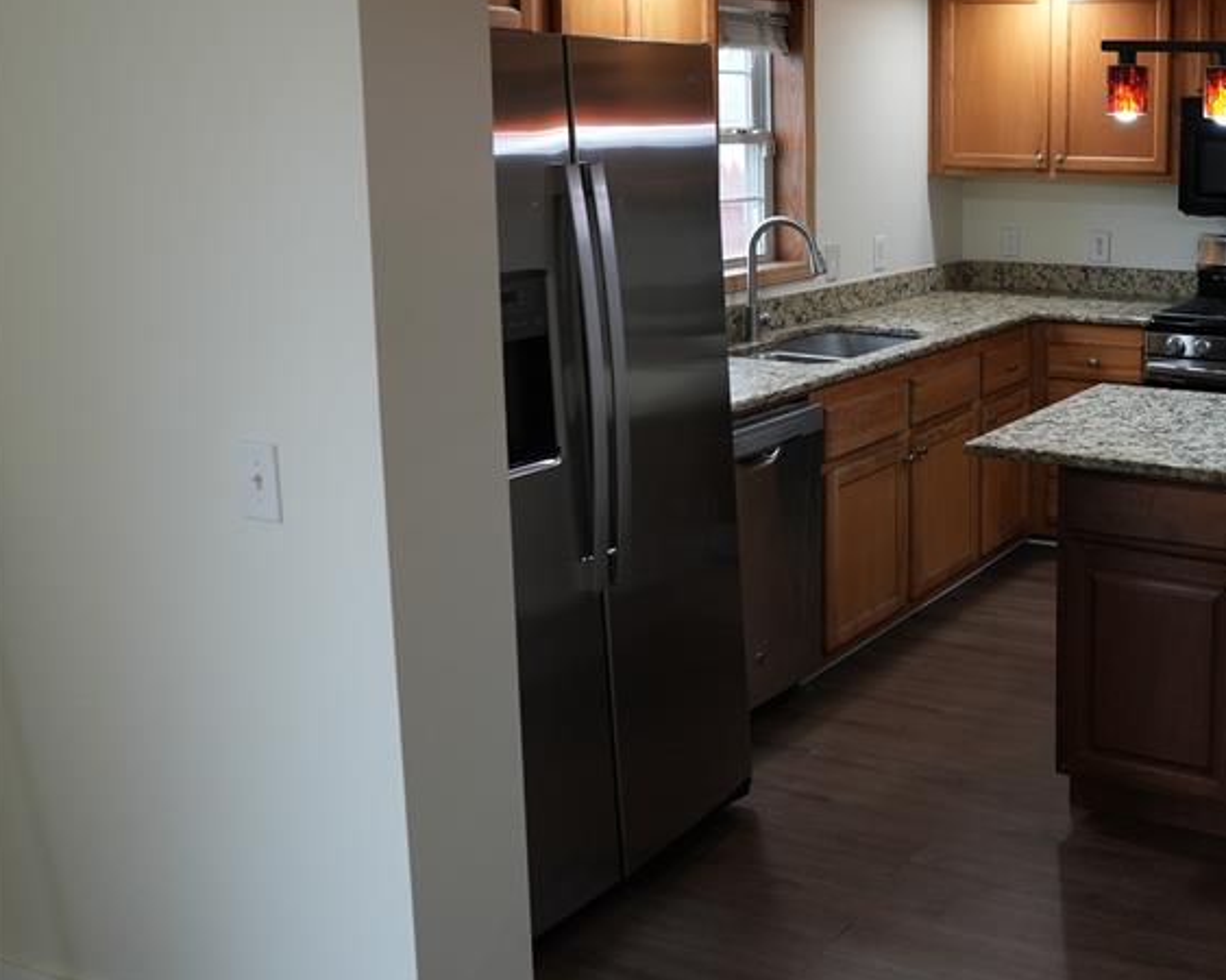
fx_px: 1487
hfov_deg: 41.3
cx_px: 1102
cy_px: 336
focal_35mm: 41
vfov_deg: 36.1
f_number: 3.5
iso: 800
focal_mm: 24
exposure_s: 1/125
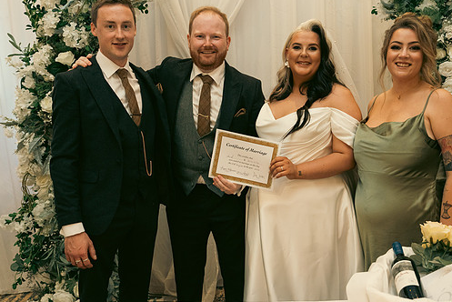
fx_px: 440
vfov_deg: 37.9
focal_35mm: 35
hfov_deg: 54.2
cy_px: 136
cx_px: 256
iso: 2500
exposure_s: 1/160
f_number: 3.5
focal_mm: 30
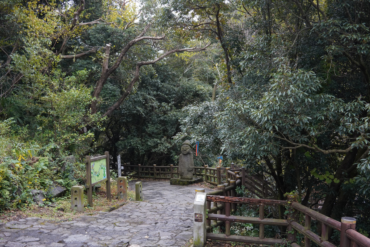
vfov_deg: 37.9
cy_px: 124
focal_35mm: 35
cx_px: 185
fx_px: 360
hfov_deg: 54.4
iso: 1000
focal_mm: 35
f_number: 9
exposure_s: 1/100
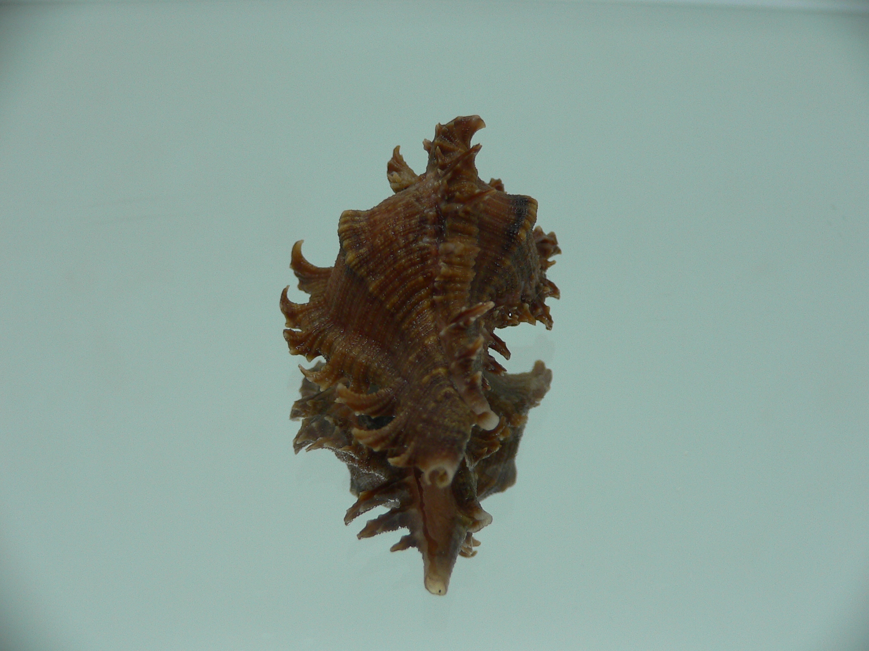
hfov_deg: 52.6
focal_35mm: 35
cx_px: 434
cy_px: 326
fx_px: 879
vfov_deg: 40.7
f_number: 2.8
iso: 80
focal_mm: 4.6
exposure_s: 1/60
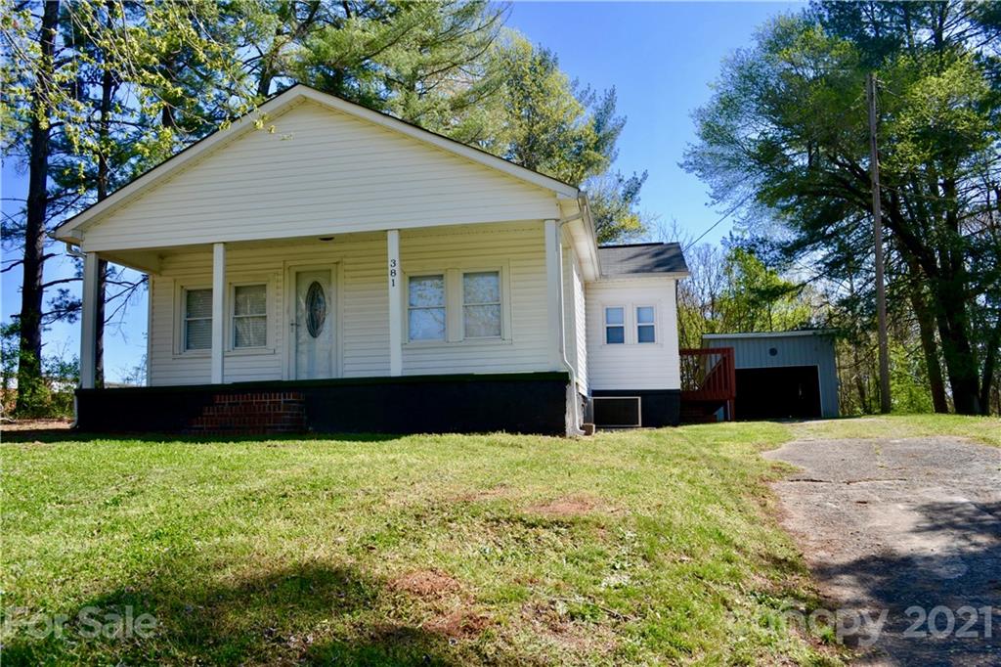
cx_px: 500
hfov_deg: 67.4
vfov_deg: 47.9
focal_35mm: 27
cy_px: 334
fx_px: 750
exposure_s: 1/200
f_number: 7.1
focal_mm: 18
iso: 100
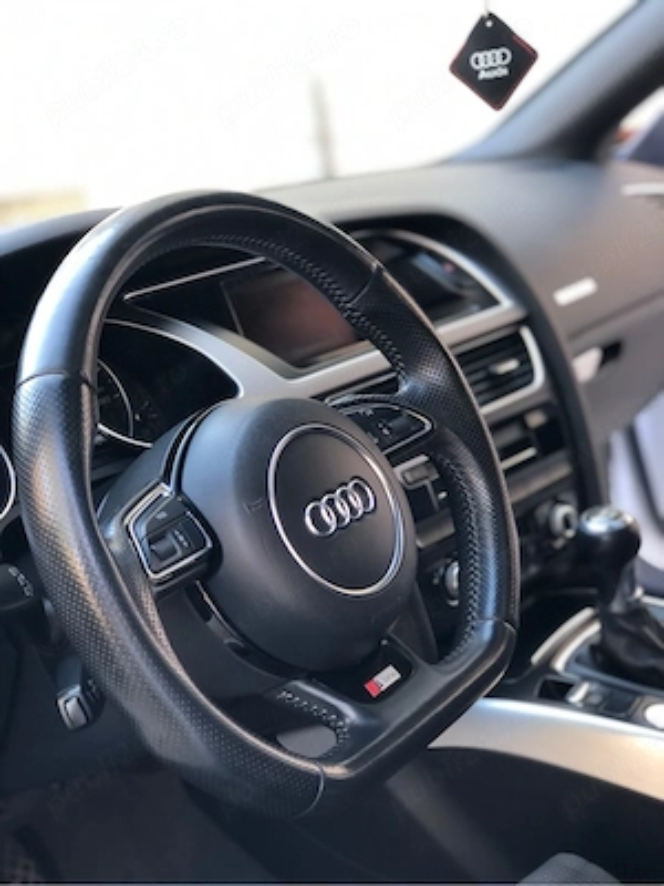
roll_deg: +8.3
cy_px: 443
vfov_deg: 33.8
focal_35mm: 57
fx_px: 1458
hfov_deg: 25.7
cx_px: 332
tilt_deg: -14.0
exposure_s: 1/30
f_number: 2.8
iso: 80
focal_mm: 6.6
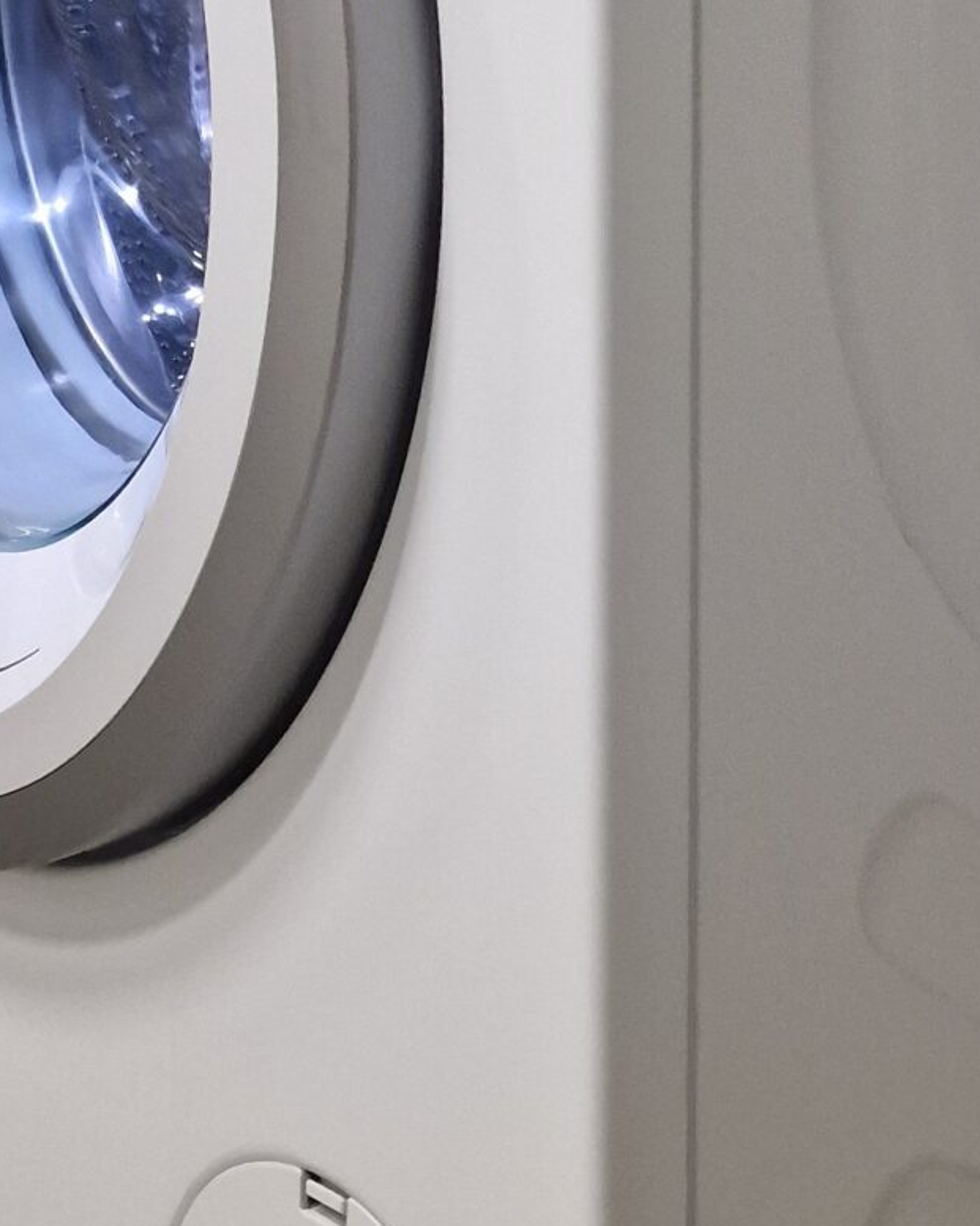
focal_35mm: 74
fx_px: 2684
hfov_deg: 20.6
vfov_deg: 25.0
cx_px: 675
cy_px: 125
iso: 640
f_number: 1.8
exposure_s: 1/50
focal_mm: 6.4
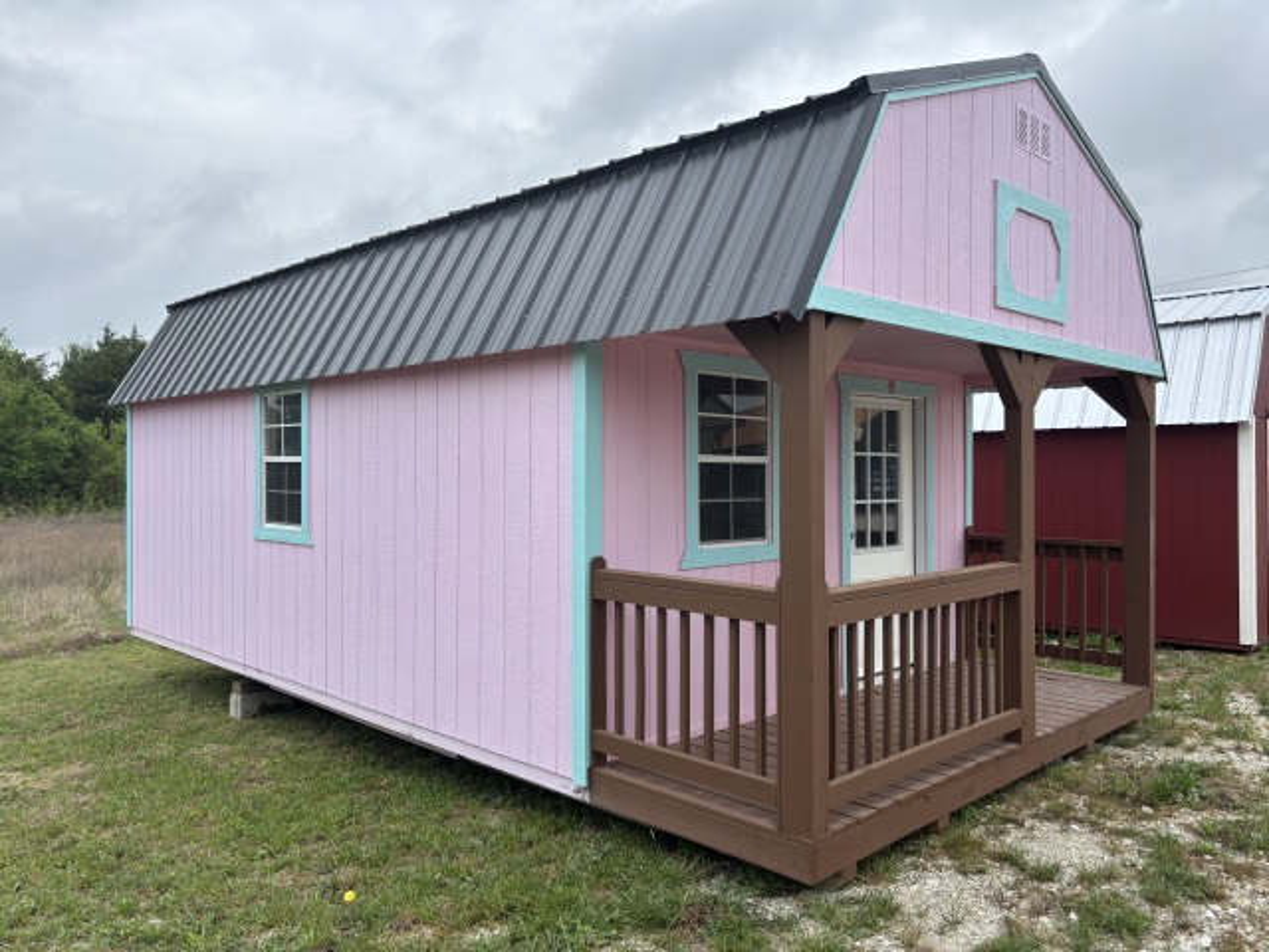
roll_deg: +0.0
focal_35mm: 26
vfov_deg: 53.1
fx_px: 953
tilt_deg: -1.7
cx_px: 634
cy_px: 476
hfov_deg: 67.3
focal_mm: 5.96
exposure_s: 1/1642
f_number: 1.6
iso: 50
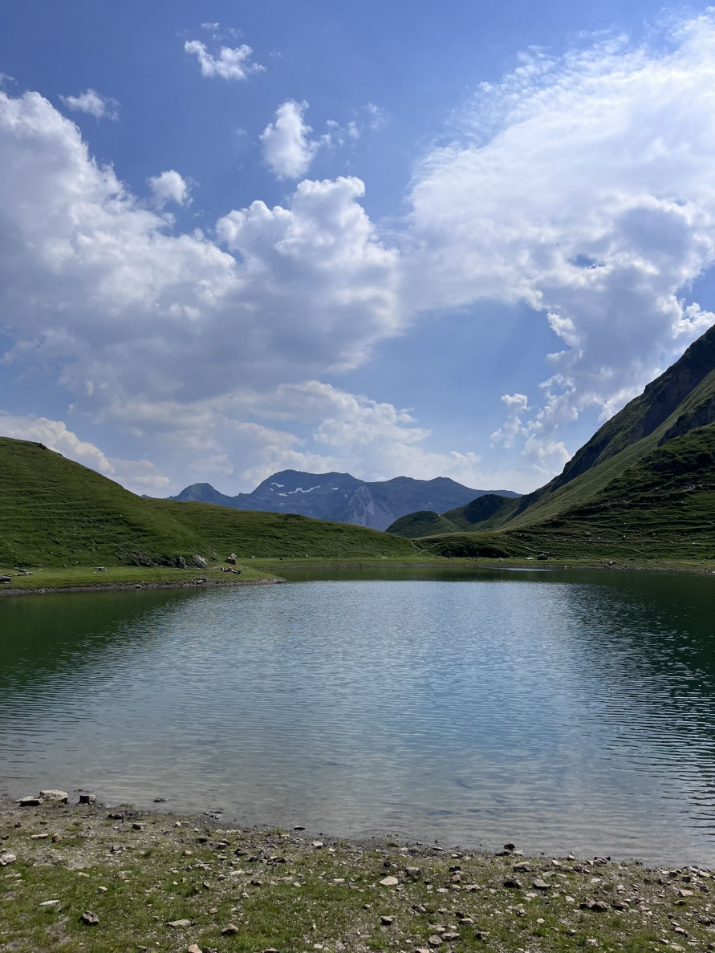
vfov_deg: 67.3
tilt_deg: +5.6
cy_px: 476
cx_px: 358
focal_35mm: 26
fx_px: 716
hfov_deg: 53.1
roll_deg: -0.6
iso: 50
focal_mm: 5.1
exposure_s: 1/10870
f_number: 1.6
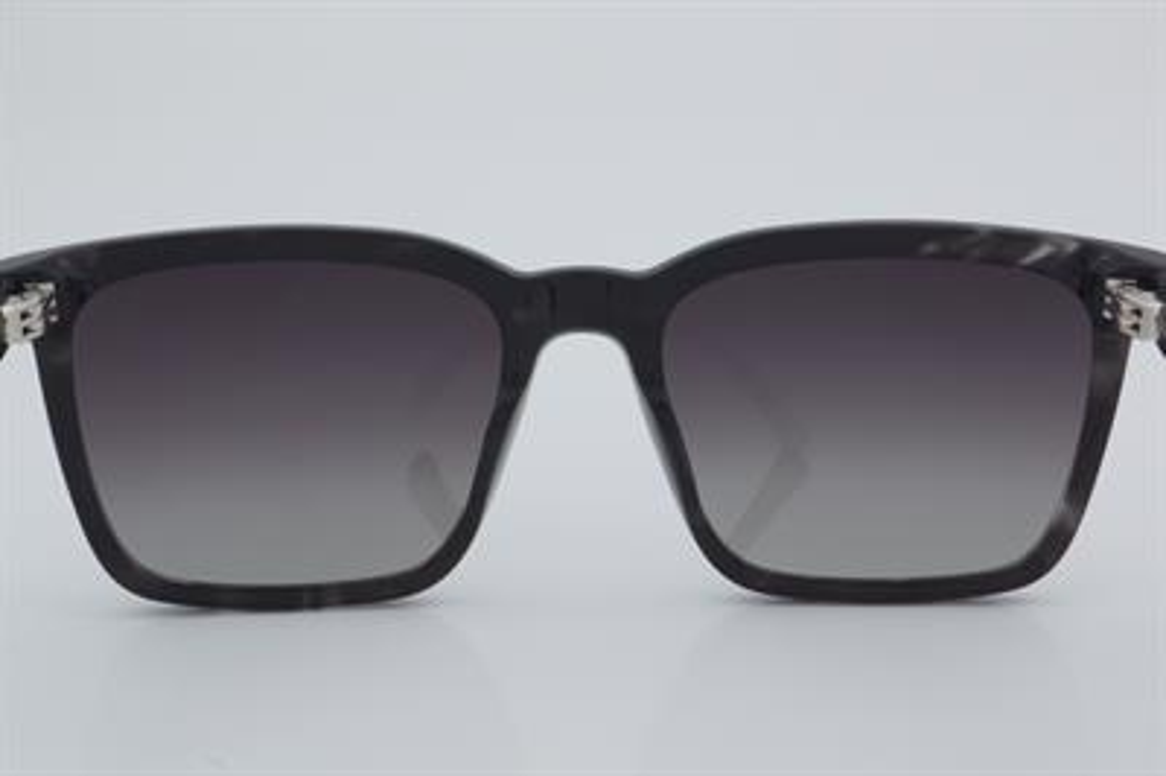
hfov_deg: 27.0
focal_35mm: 75
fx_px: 2427
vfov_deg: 18.2
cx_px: 583
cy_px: 388
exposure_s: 1/4
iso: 100
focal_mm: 50
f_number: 32
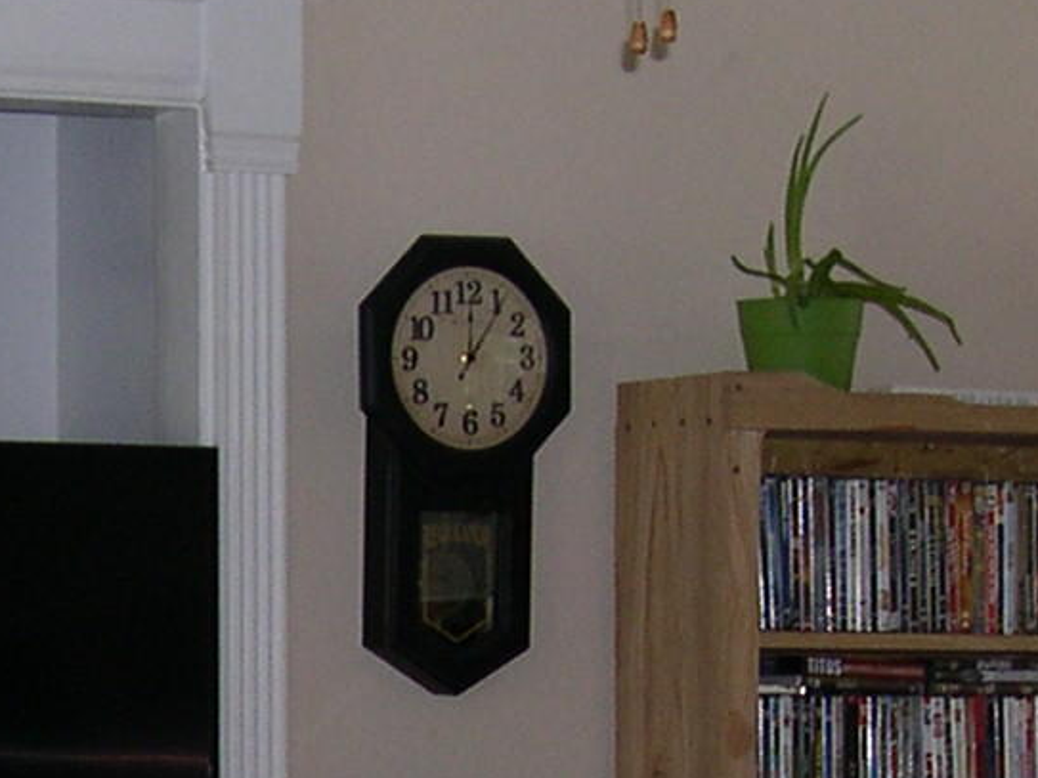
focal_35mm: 159
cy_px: 1084
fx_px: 4767
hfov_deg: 12.2
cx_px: -205
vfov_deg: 9.1
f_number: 2.8
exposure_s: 1/60
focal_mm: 8
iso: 134
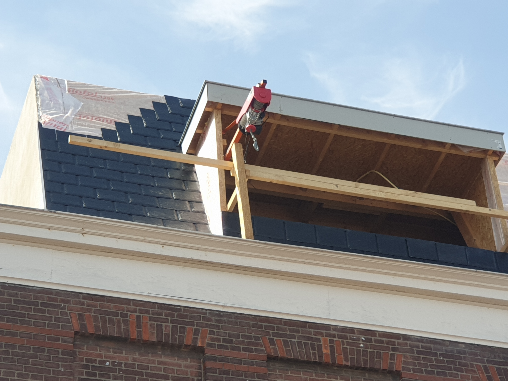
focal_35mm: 52
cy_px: 190
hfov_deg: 36.8
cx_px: 254
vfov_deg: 28.0
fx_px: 763
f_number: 2.4
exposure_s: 1/471
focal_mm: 6
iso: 100
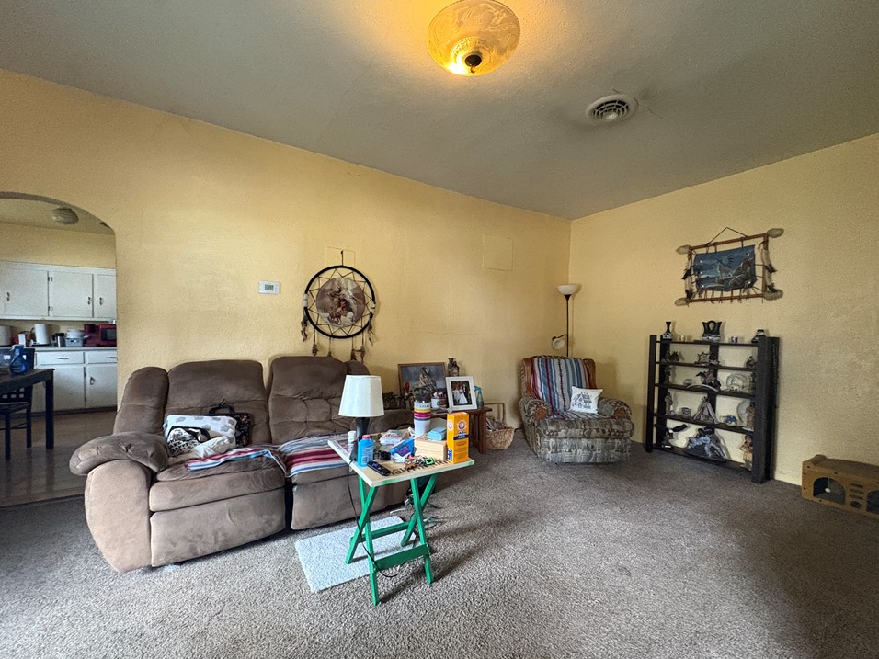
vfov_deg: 81.7
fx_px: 381
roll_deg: -0.2
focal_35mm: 15
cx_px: 443
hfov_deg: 98.2
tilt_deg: -0.7
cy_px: 342
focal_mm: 2.22
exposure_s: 1/60
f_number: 2.2
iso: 800
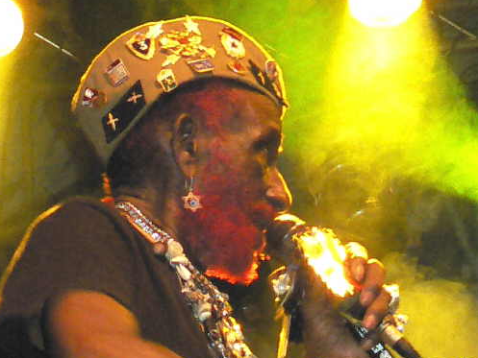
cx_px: 264
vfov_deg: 14.1
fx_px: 1450
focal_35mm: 105
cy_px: 165
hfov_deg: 18.7
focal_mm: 14.9
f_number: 3.2
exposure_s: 1/60
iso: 400
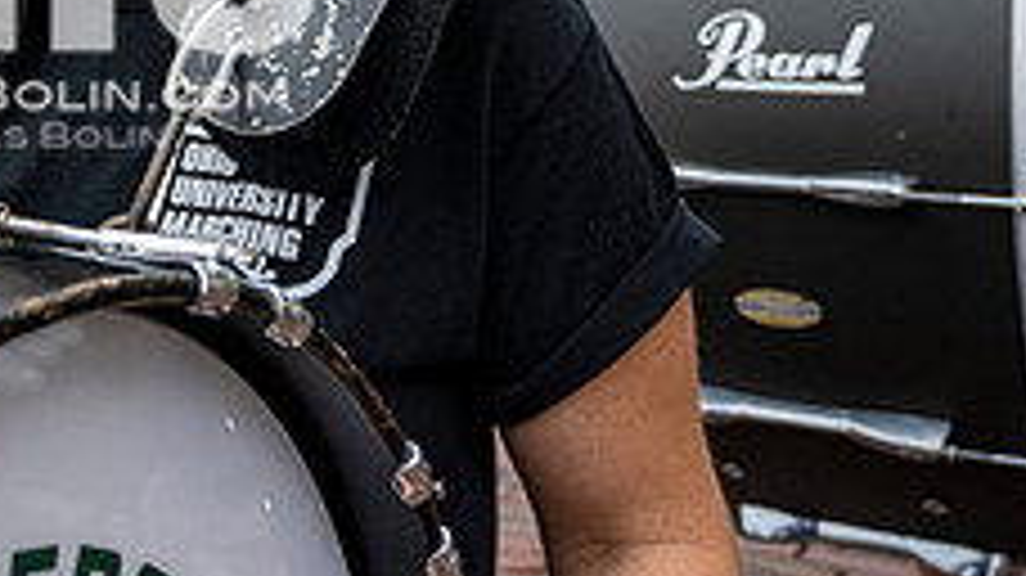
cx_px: -22
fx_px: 1740
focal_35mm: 64
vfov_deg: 18.1
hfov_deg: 30.3
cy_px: -65
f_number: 4
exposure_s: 1/1600
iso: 1000
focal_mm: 24
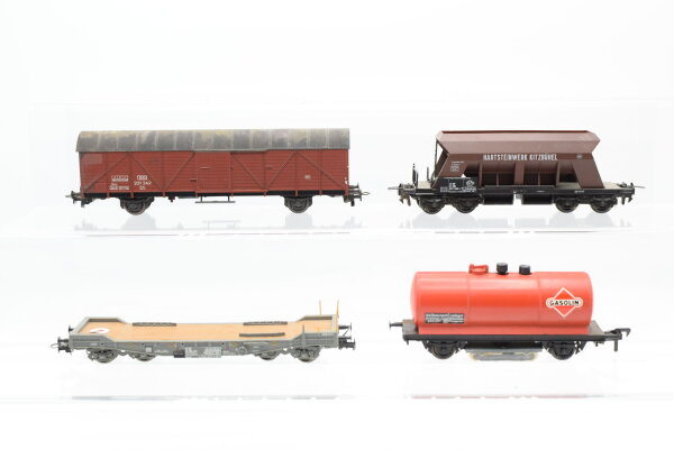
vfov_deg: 25.8
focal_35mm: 52
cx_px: 337
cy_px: 225
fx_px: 984
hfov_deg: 37.8
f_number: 8
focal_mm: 35
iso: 500
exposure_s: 1/160
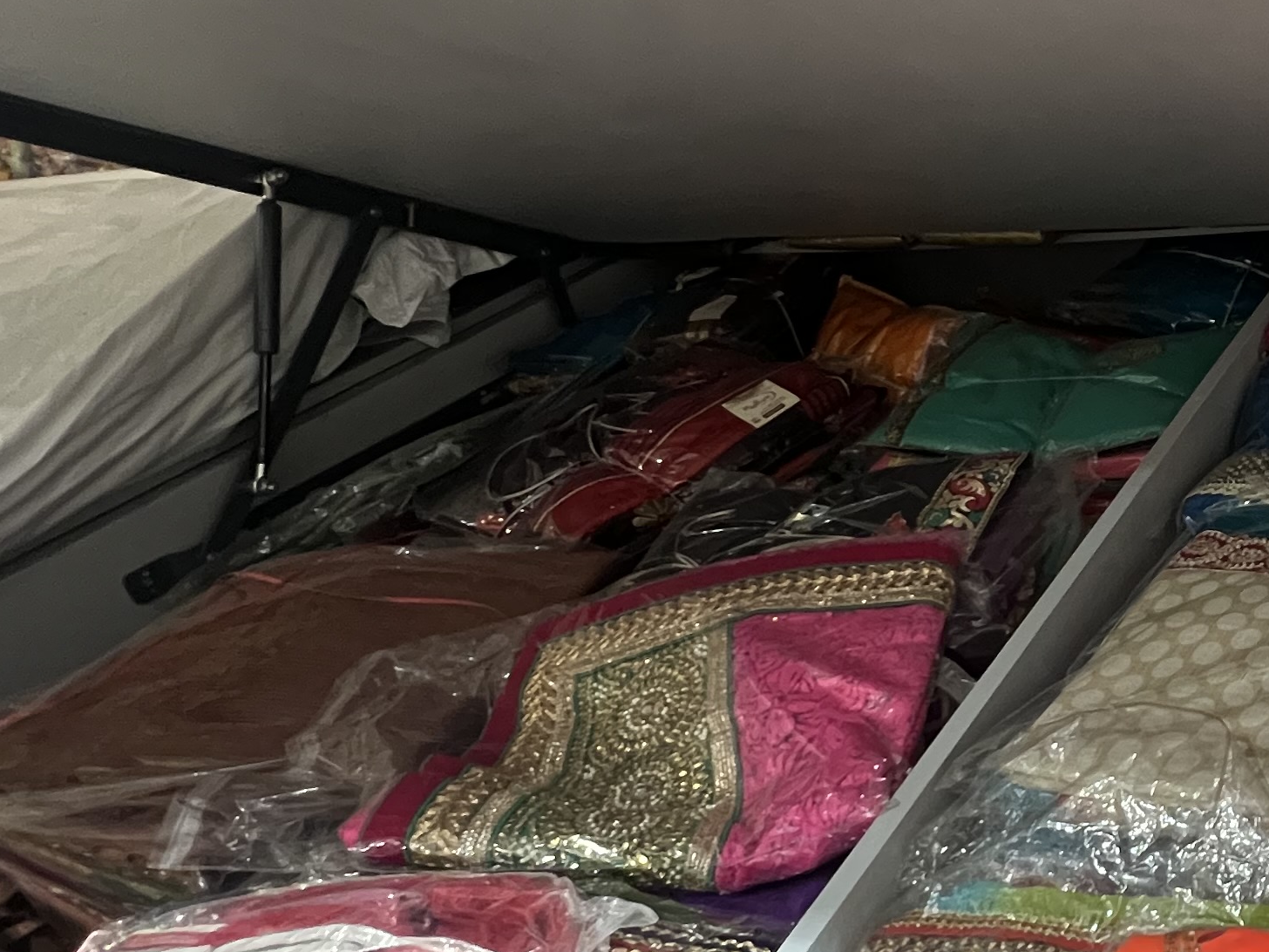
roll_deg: +6.9
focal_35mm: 36
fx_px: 1320
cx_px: 1460
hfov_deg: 39.7
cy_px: 414
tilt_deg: -26.5
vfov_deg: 39.6
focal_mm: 1.57
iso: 640
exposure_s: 1/50
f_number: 1.8
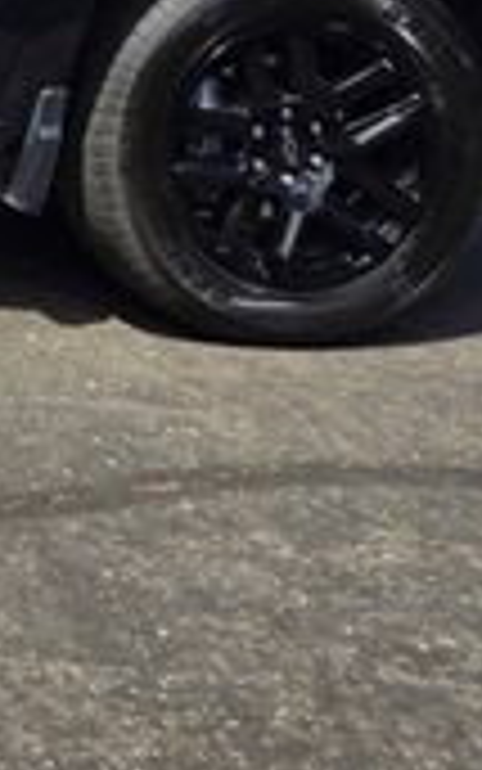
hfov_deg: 11.3
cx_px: -770
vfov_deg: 20.6
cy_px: -252
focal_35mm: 91
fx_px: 1911
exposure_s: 1/1307
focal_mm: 5.4
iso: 25
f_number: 1.8
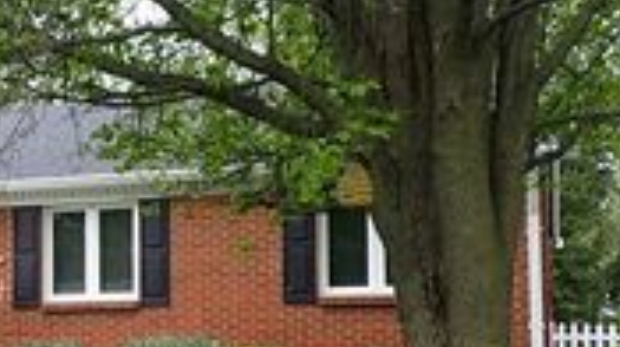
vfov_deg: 15.3
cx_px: -167
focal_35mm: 78
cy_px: 289
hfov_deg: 24.1
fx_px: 1281
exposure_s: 1/160
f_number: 2.8
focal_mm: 4.5
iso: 100
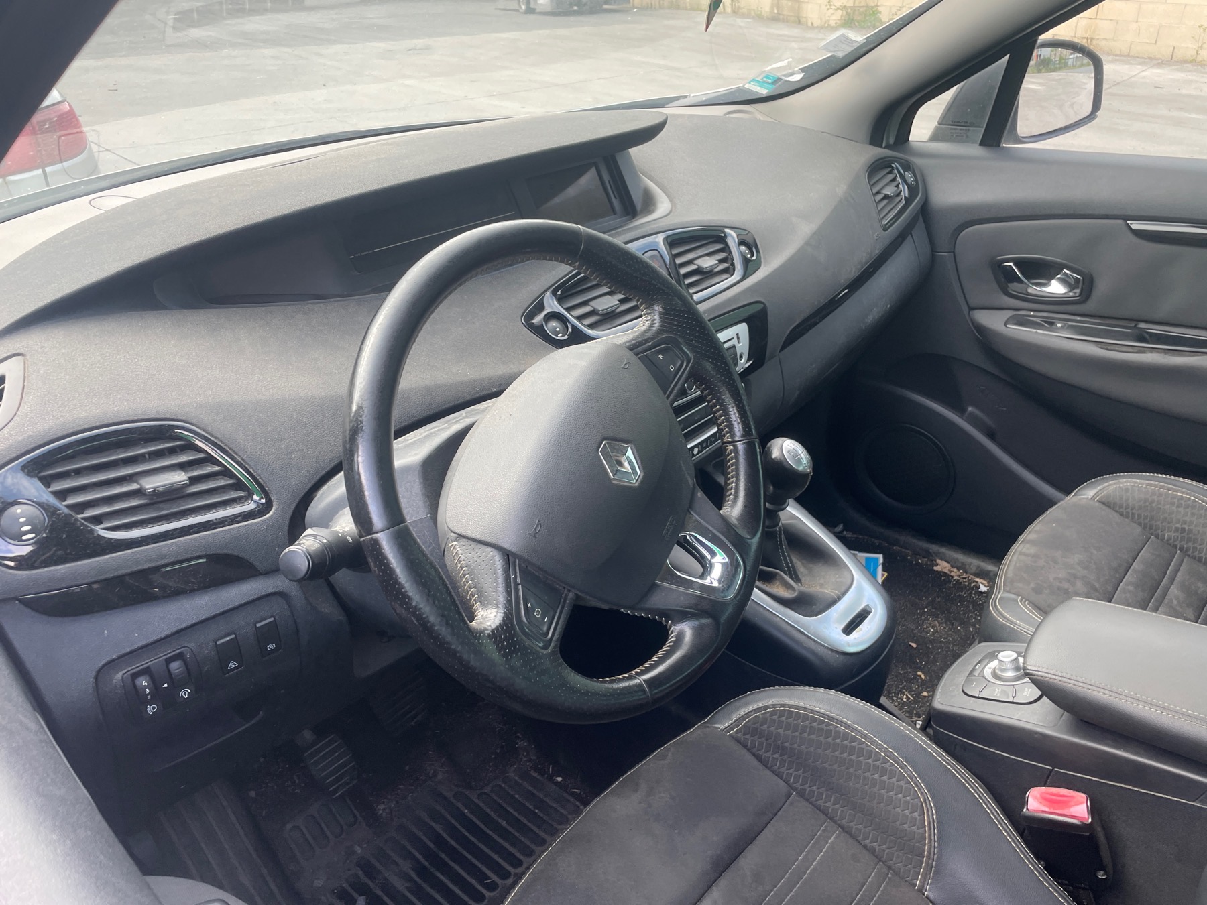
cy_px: 452
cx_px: 604
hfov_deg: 67.3
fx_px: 907
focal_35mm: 26
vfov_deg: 53.1
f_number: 1.6
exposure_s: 1/121
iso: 40
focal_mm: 4.2
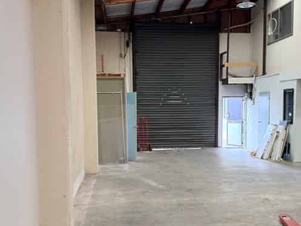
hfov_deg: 56.4
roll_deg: -0.4
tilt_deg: -3.8
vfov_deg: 43.9
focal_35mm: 32
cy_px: 133
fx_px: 278
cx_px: 180
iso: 200
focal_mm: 6.76
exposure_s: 1/87
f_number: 1.78
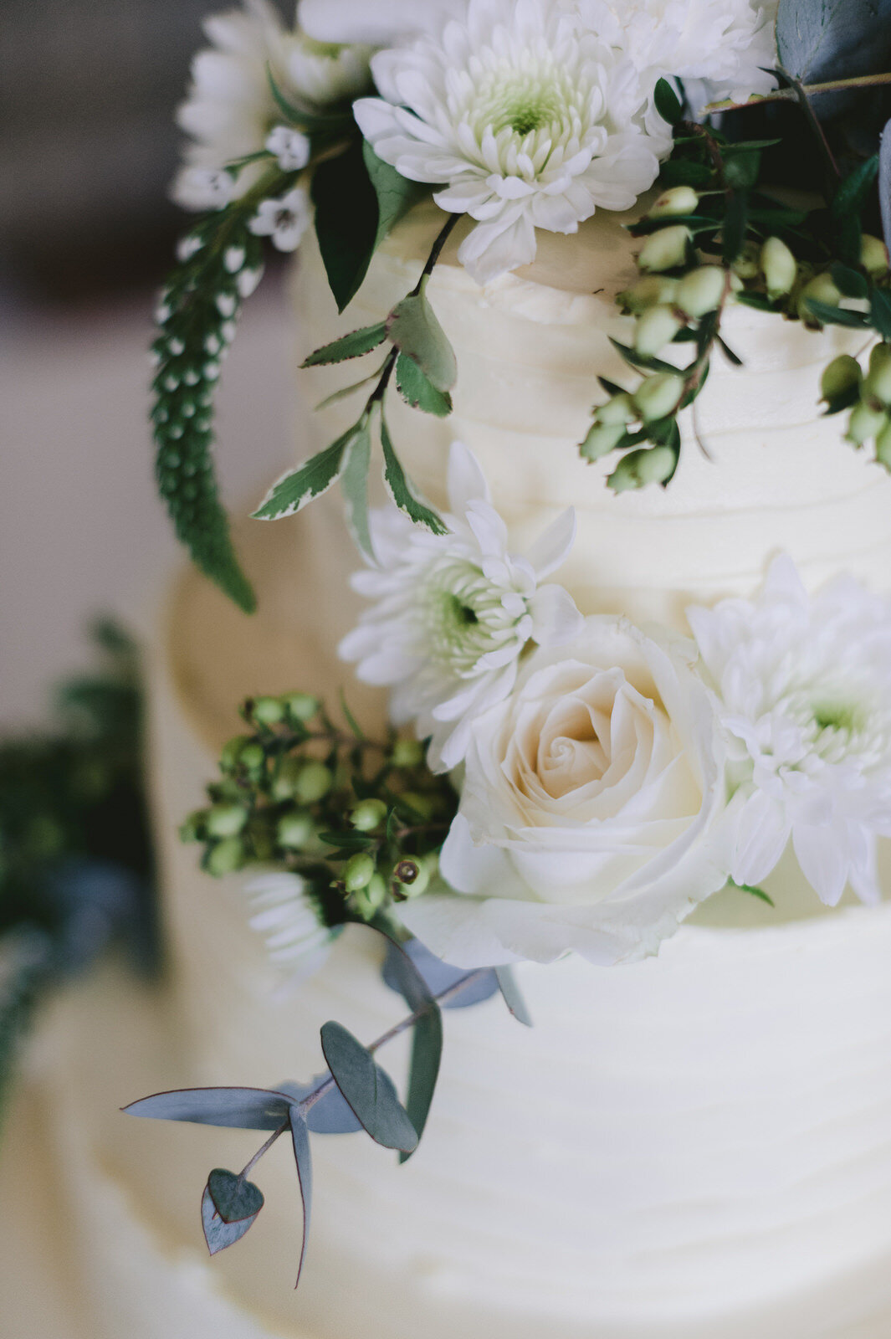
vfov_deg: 39.6
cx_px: 446
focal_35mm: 50
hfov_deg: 27.0
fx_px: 1858
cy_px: 670
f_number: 2
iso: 640
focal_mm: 50
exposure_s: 1/250
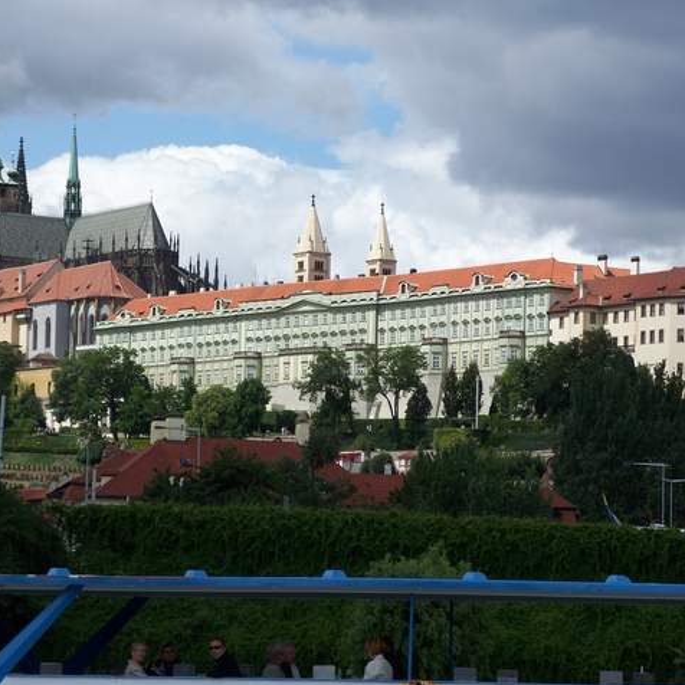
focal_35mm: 158
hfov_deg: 11.1
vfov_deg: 11.1
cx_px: 295
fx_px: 3537
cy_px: 344
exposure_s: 1/500
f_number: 5.6
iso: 64
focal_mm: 28
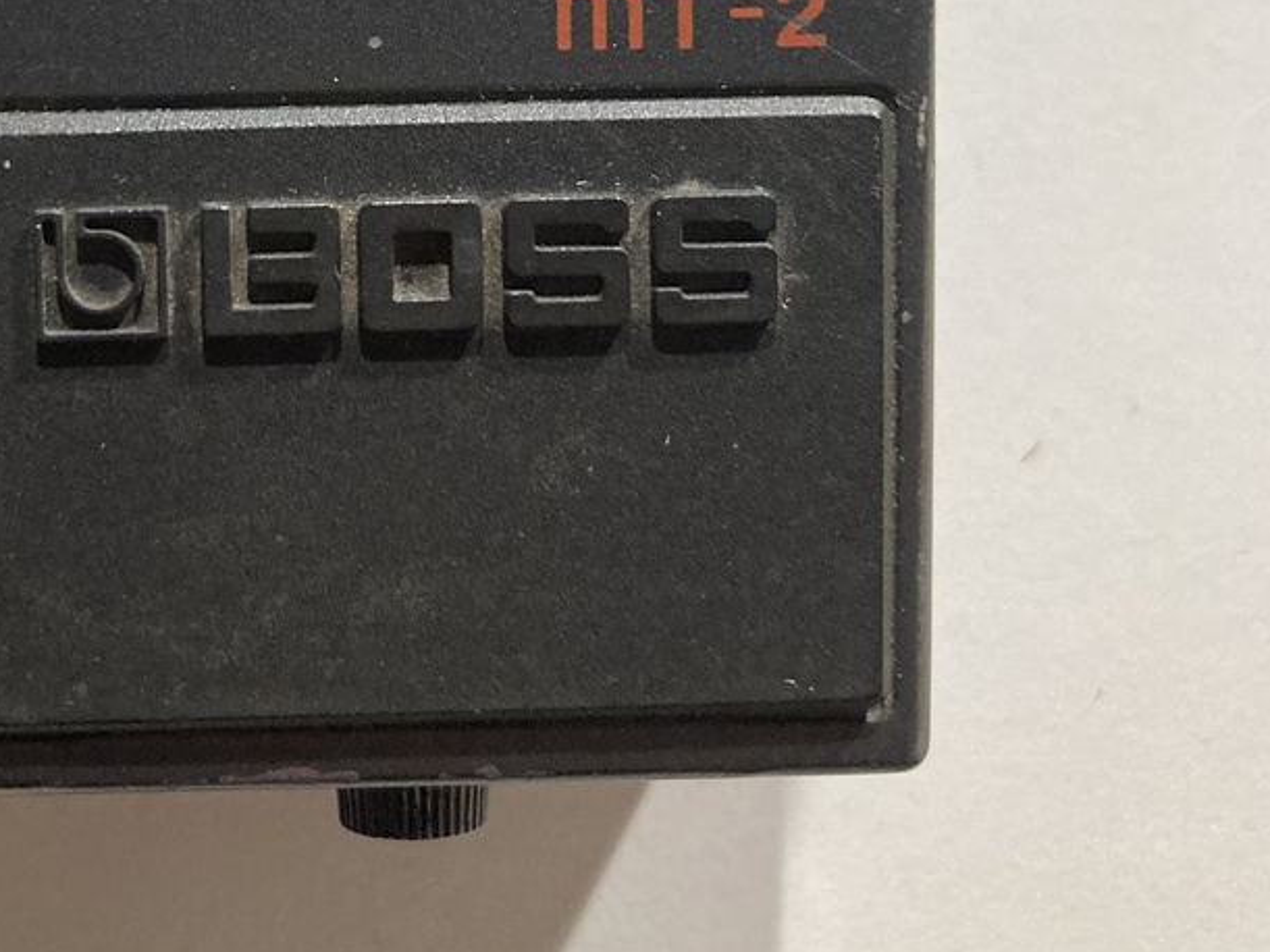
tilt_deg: -87.4
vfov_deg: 24.7
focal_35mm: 55
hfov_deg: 34.5
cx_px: 393
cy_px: -106
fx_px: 2017
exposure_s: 1/60
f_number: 1.8
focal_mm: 3.99
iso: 200
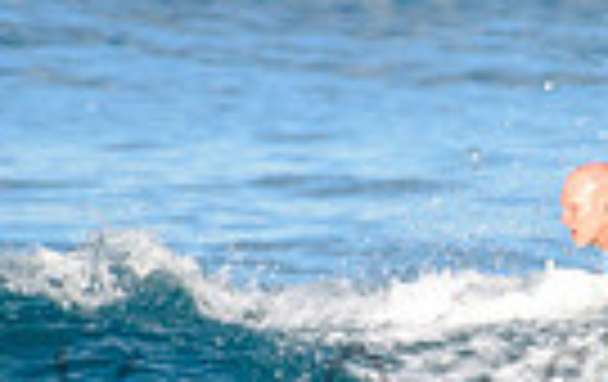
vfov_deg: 0.5
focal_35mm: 2681
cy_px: 356
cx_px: 553
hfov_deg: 0.8
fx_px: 44517
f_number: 5.6
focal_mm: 500
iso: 280
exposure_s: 1/2000
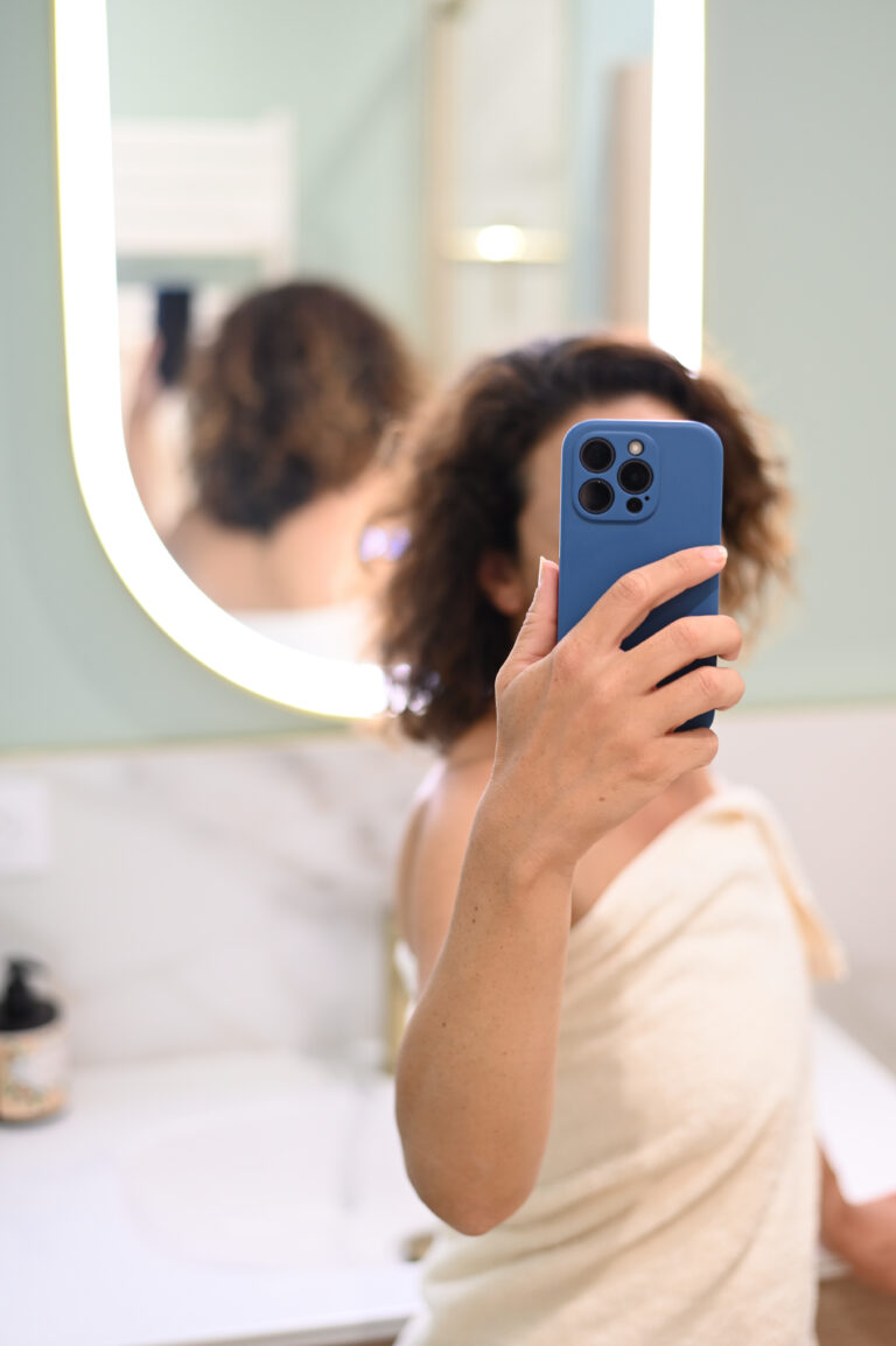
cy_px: 673
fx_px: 1869
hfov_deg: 27.0
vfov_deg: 39.6
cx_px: 448
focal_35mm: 50
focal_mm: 50
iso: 800
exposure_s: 1/60
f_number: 2.2
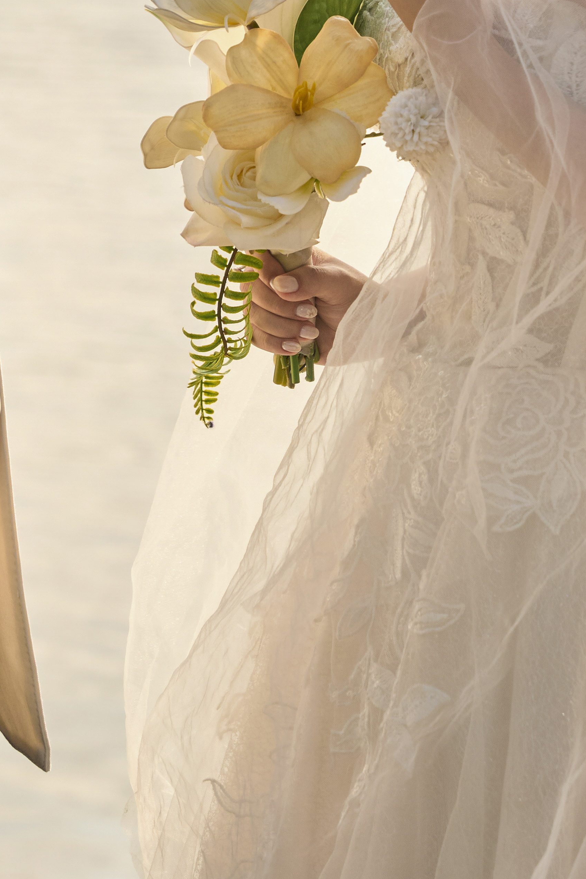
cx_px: 191
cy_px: 72
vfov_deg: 12.7
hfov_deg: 8.5
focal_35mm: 161
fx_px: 3931
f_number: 4.5
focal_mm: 70
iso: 500
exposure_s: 1/2000
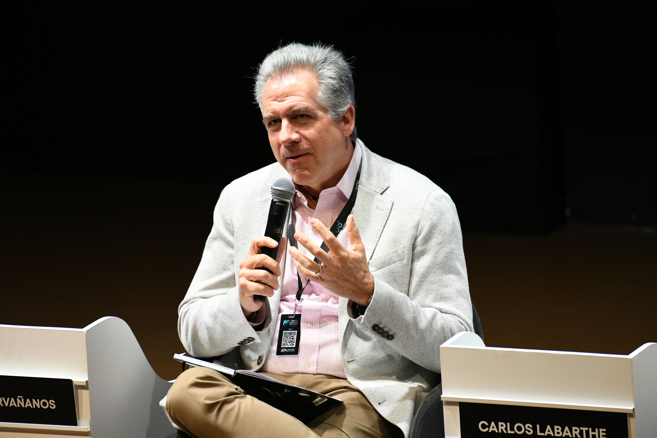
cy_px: 219
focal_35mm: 500
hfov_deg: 4.1
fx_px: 9124
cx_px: 328
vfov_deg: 2.7
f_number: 5.6
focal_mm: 500
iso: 3200
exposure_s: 1/160
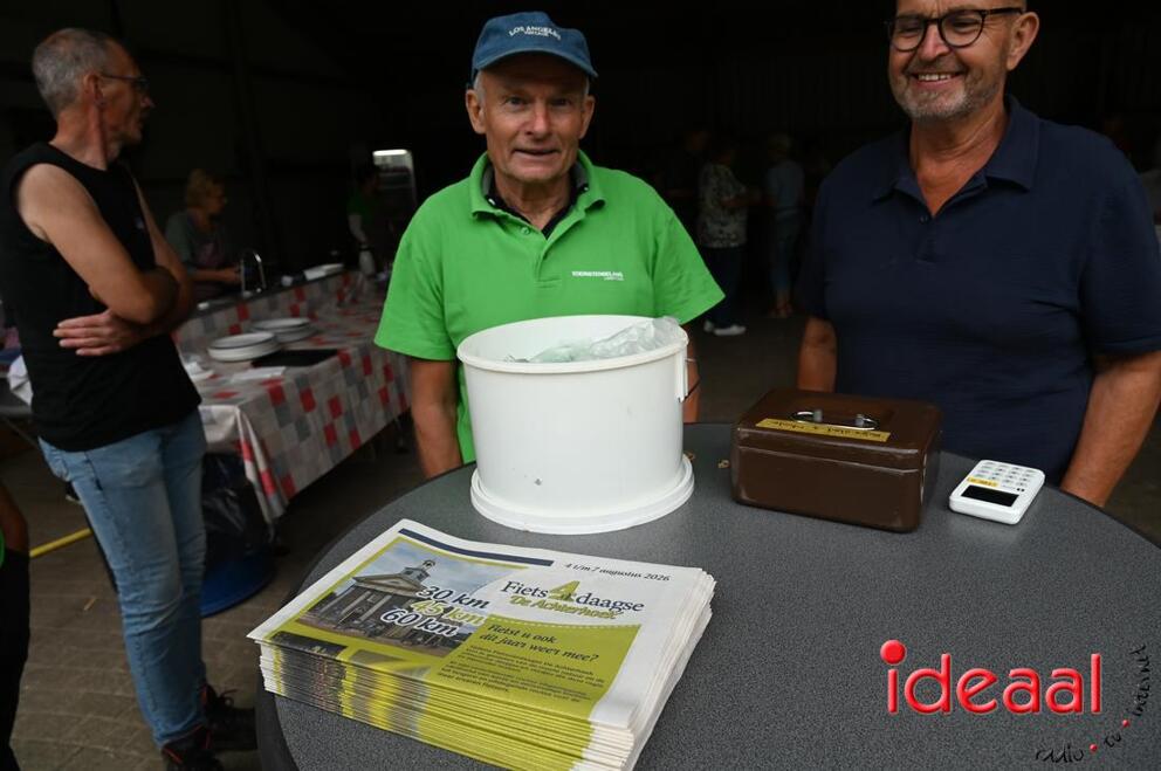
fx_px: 773
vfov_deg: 53.0
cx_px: 580
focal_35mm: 24
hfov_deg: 73.8
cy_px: 386
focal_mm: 24
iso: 640
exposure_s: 1/160
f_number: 7.1
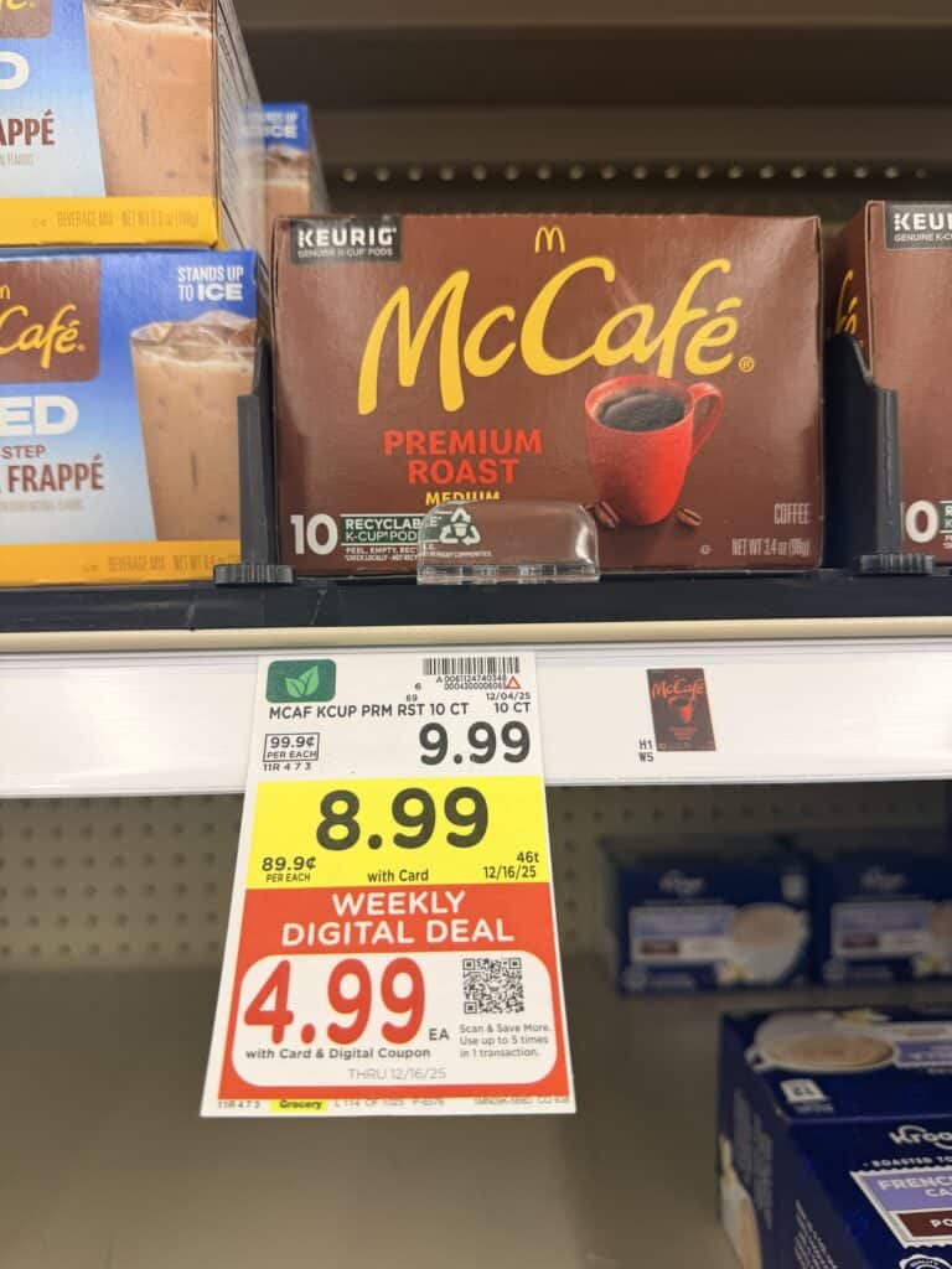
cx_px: 476
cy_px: 634
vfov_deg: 71.6
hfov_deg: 56.8
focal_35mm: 24
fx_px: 880
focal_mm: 6.76
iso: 80
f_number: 1.78
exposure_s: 1/65
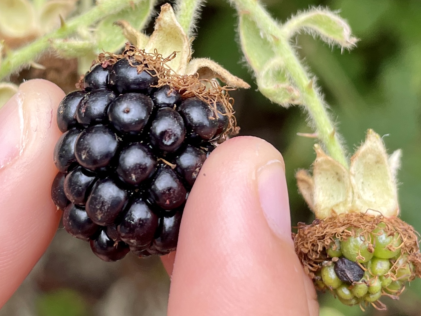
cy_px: 46
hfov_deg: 39.8
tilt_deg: -64.7
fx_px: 572
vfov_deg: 29.9
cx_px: 128
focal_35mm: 47
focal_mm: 4.2
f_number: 1.6
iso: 32
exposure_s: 1/394
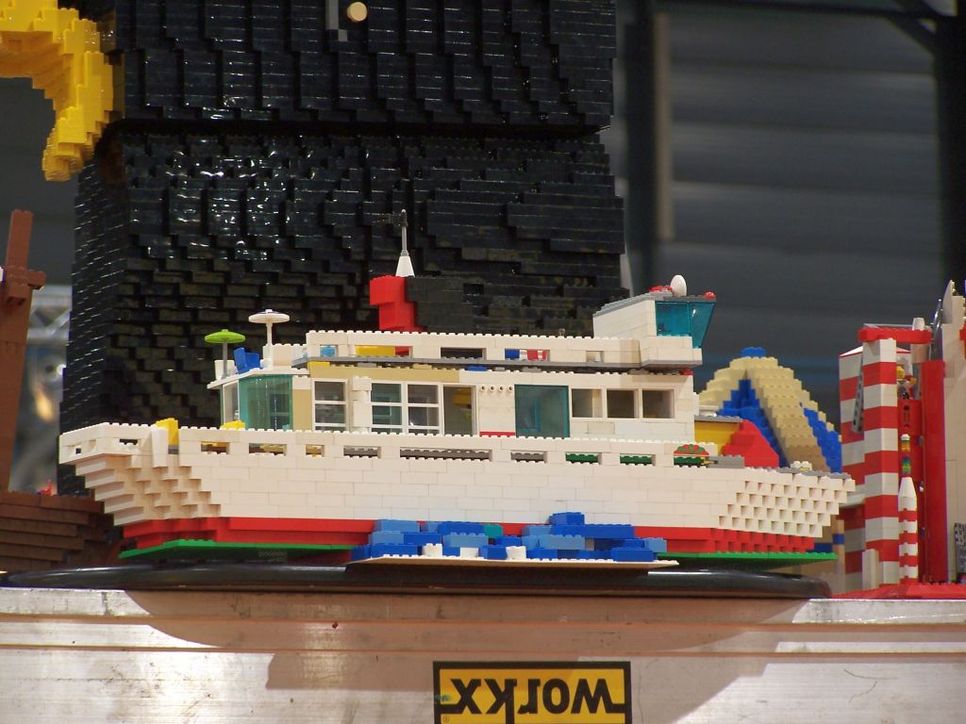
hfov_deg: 10.5
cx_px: 483
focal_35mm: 189
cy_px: 362
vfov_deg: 7.9
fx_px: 5274
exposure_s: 1/2
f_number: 3.2
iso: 80
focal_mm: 31.3
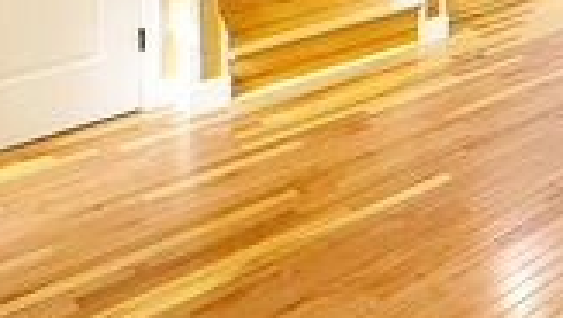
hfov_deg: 29.0
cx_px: 715
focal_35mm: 60
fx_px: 896
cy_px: -252
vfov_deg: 16.7
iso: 320
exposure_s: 1/120
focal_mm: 2.22
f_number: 2.2
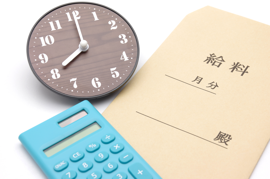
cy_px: 90
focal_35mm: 72
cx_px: 135
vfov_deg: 18.9
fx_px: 539
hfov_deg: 28.1
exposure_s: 1/3.33
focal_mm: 48
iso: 100
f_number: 11
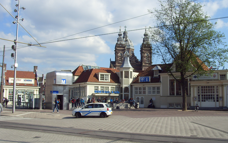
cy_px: 75
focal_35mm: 42
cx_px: 114
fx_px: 261
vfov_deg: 30.5
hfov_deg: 47.2
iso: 80
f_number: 6.2
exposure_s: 1/350
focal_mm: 6.6
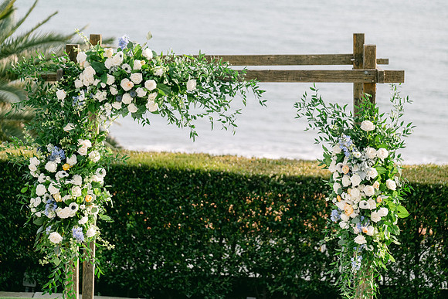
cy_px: 144
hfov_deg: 15.1
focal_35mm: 136
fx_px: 1689
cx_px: 232
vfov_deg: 10.1
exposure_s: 1/1700
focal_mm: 87.1
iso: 320
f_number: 2.8
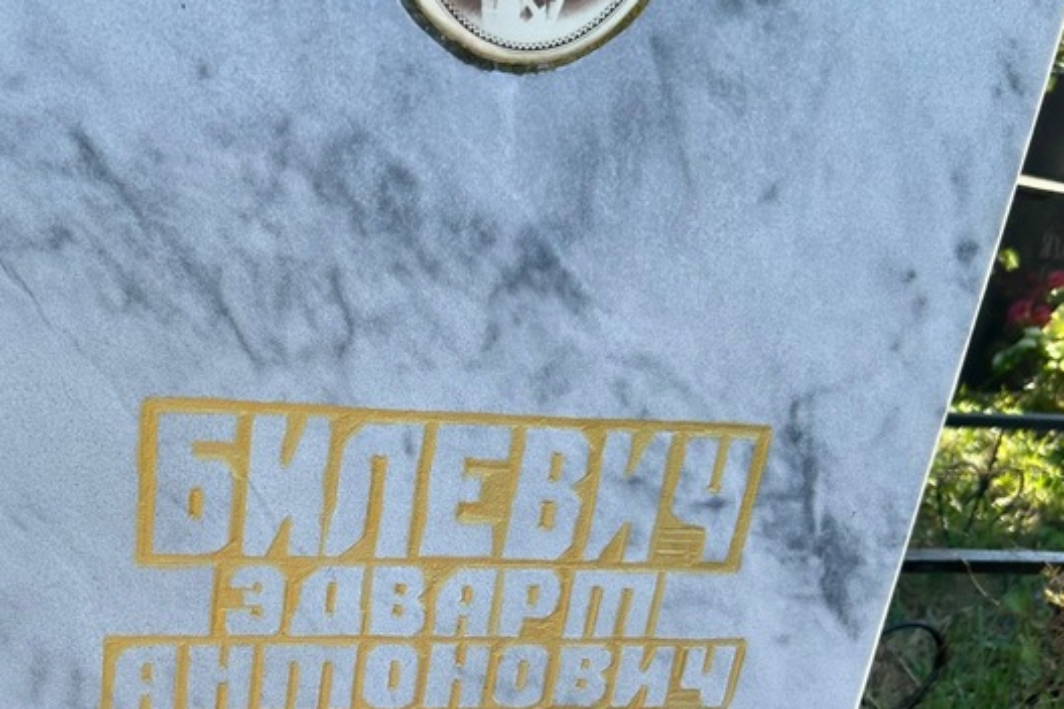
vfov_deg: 32.0
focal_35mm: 41
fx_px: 1212
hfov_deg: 46.9
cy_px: 538
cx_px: 381
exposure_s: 1/887
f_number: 1.5
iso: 50
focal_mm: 5.7
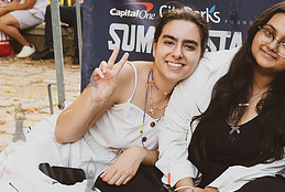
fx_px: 698
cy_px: 103
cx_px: 247
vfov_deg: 15.6
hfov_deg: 22.6
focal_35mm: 88
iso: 1000
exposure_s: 1/320
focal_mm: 34
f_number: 4
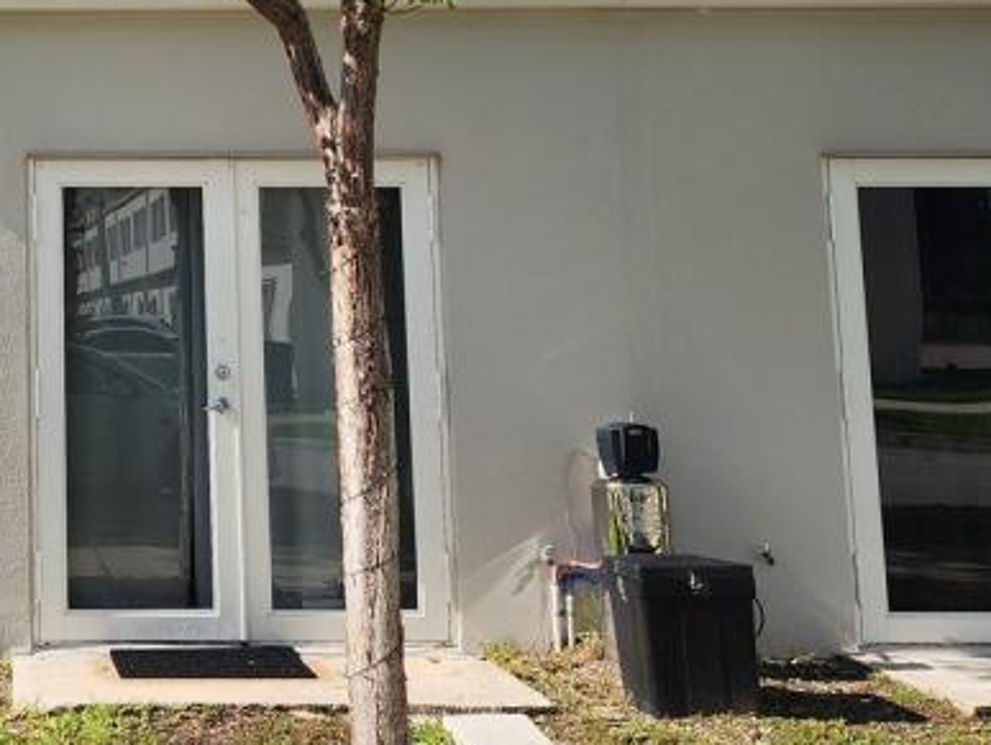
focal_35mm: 57
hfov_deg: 31.2
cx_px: -5
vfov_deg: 25.1
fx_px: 1633
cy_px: 108
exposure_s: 1/1076
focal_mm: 6.4
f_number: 1.8
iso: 12
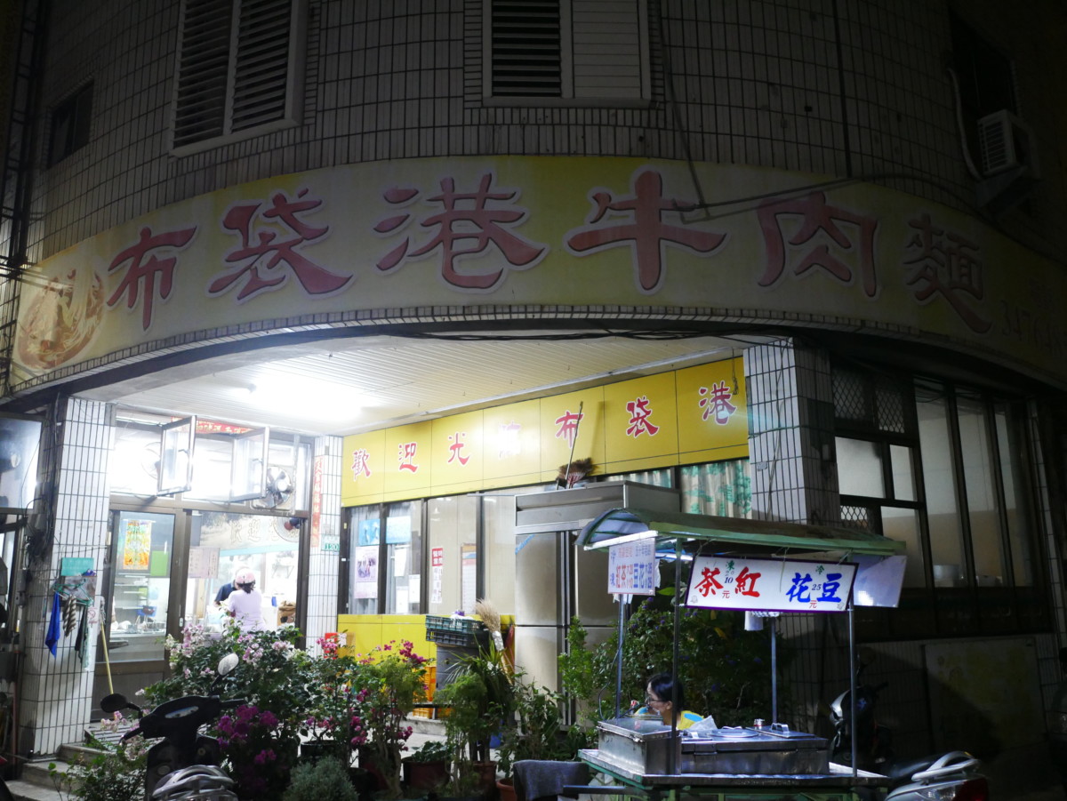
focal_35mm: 30
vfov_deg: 46.8
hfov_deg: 59.9
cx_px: 534
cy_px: 400
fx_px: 925
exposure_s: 1/60
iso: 2000
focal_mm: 15
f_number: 1.7
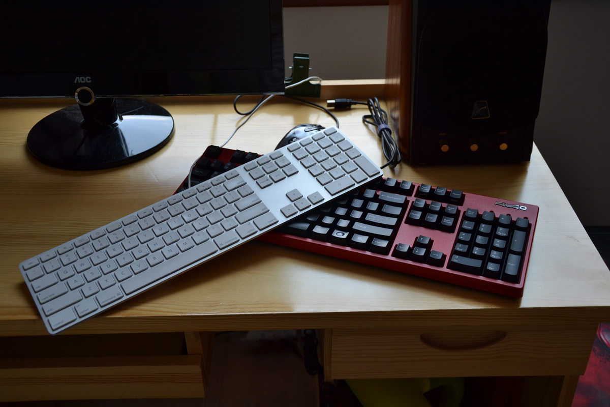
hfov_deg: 46.4
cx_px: 305
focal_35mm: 42
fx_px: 712
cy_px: 204
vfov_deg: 31.9
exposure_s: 1/400
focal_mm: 28
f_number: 4
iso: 400
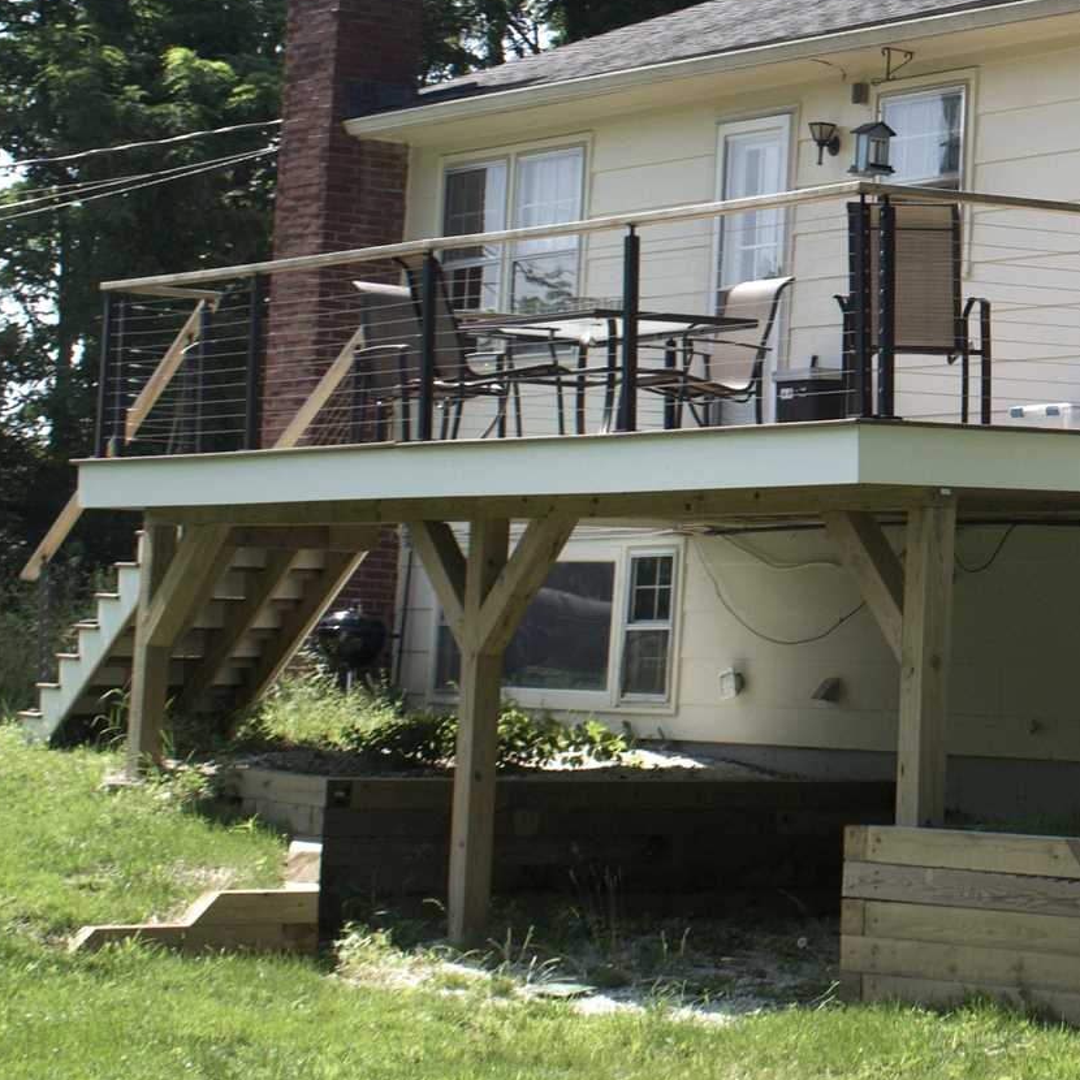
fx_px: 3832
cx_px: 1526
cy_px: 293
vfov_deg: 16.0
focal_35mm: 109
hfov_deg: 15.1
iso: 140
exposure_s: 1/250
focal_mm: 23
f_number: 8
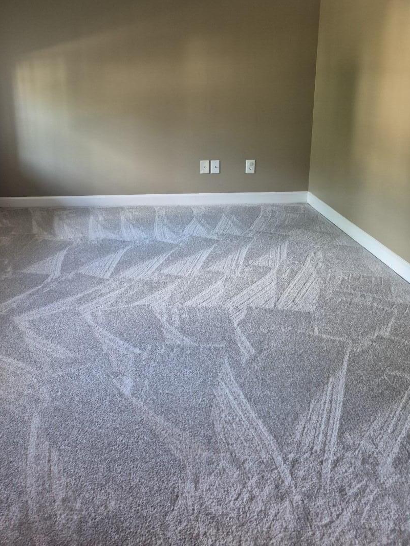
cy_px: 187
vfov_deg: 57.2
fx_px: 490
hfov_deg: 44.8
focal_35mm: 31
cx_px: 136
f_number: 1.8
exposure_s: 1/120
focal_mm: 5.4
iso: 800
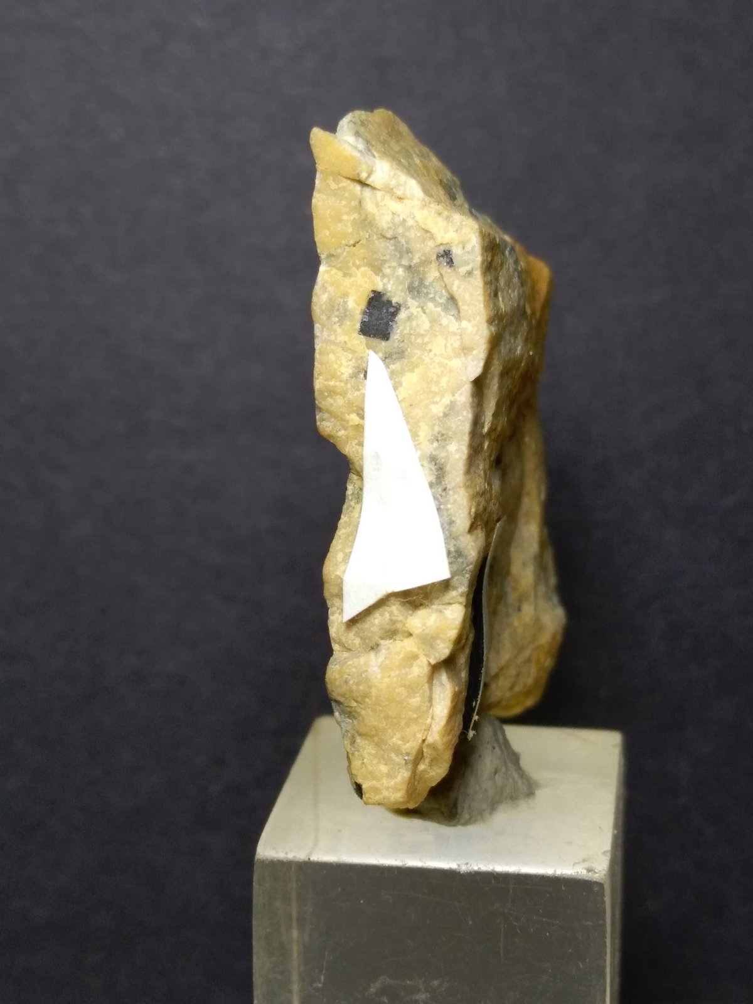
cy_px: 502
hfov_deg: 53.1
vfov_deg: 67.3
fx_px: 754
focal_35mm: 26
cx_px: 376
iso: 118
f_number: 2
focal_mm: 3.54
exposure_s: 1/60
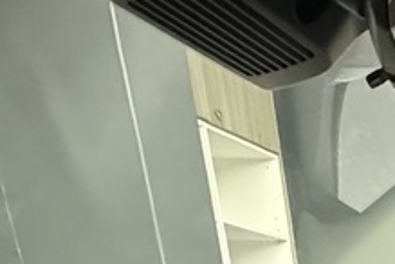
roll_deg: -0.8
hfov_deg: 21.3
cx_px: 687
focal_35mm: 68
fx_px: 746
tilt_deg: -19.7
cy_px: 638
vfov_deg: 13.9
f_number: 2.2
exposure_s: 1/33
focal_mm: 2.22
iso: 1000
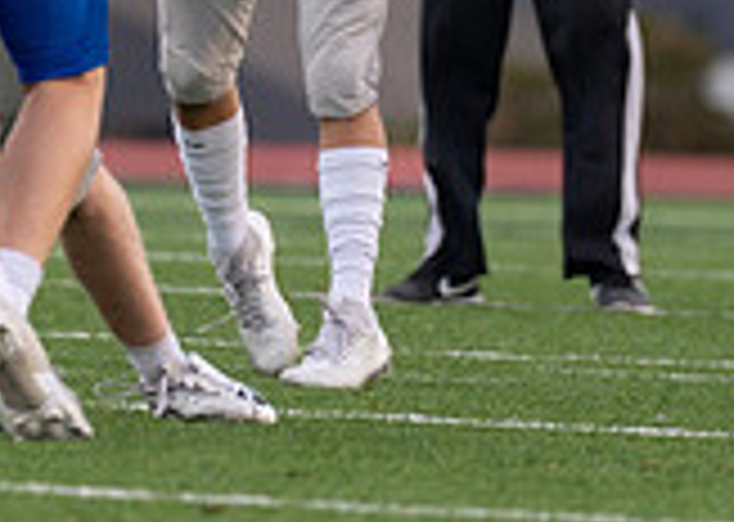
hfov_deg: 2.0
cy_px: -329
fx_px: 21174
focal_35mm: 1017
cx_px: 257
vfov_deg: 1.4
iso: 320
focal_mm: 200
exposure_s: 1/1250
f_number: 2.8
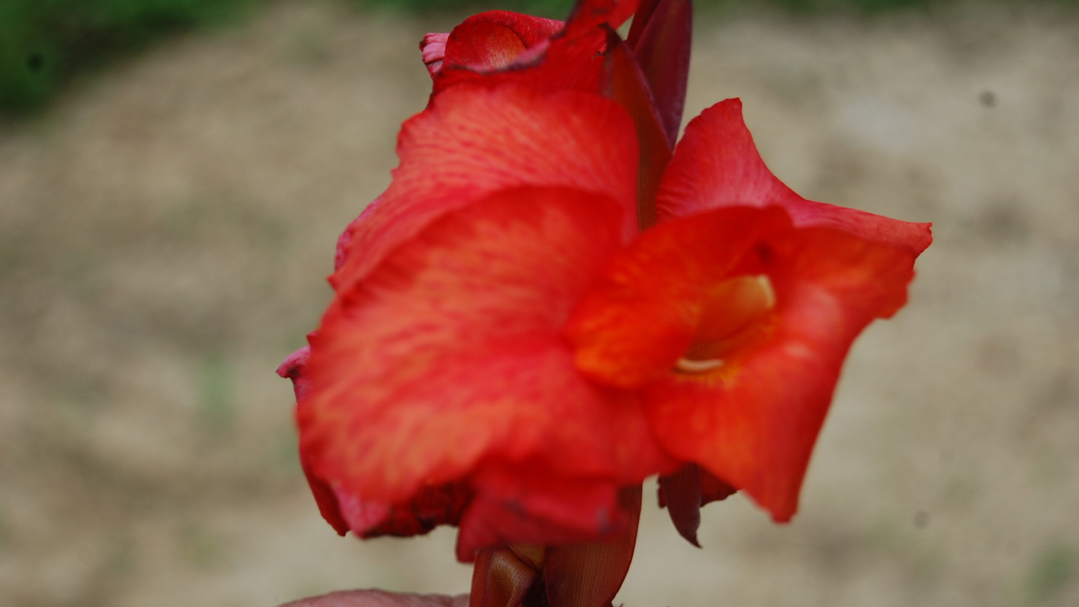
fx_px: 2475
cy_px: 314
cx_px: 539
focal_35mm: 87
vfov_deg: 14.0
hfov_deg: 24.6
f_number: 5.6
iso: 200
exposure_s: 1/125
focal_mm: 55
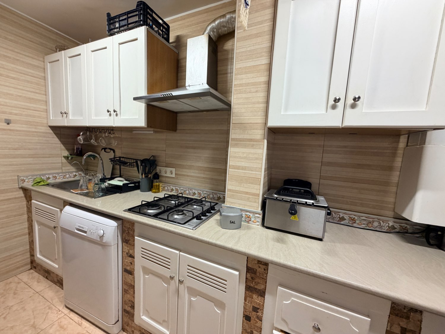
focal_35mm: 14
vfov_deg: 85.7
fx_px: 180
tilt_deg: -5.6
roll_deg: -2.9
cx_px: 222
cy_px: 167
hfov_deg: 102.1
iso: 160
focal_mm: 2.22
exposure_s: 1/50
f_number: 2.2
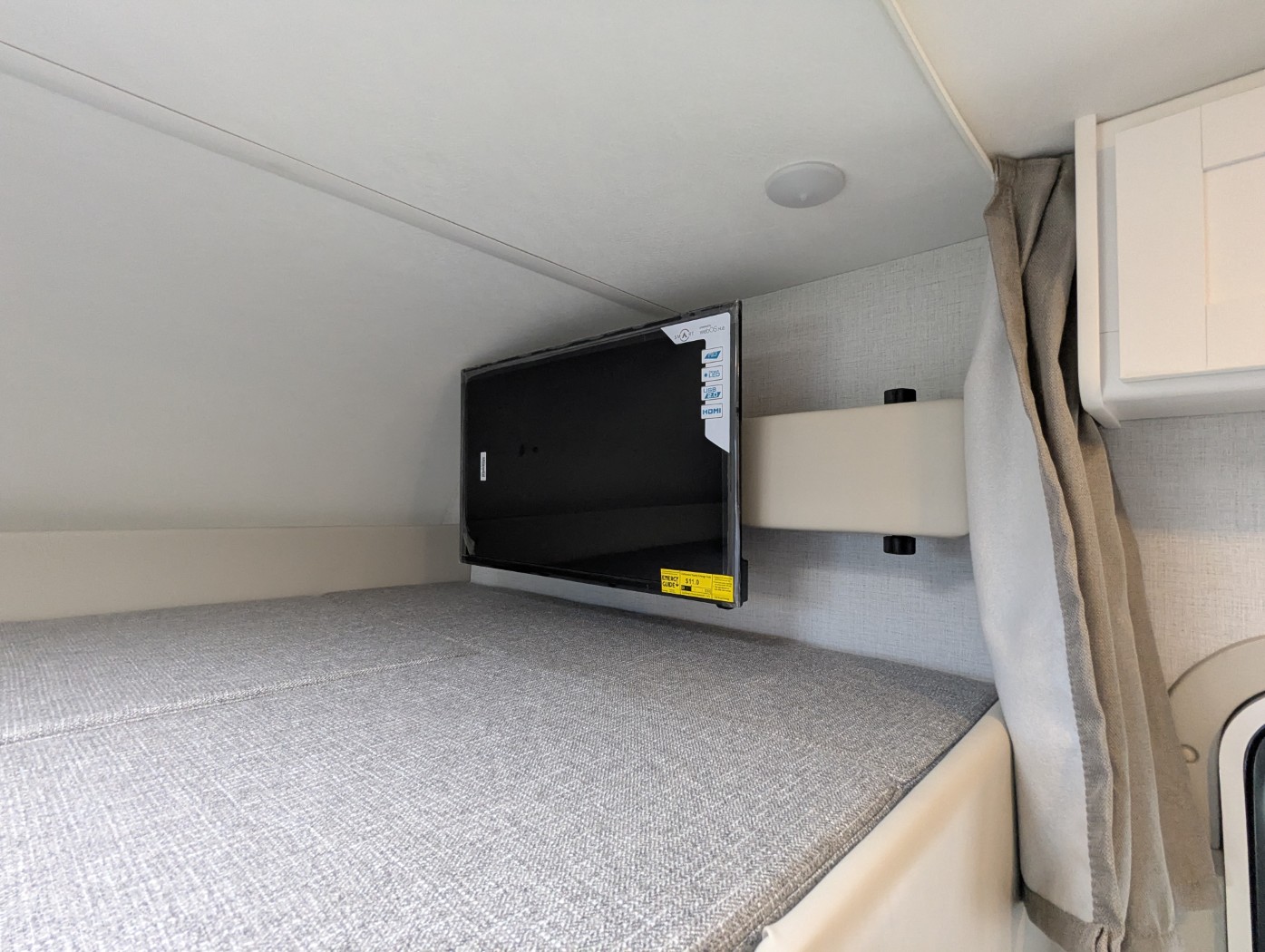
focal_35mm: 16
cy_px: 476
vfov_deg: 78.2
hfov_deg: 94.4
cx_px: 632
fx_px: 585
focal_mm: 2.35
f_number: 2.2
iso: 499
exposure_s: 1/141
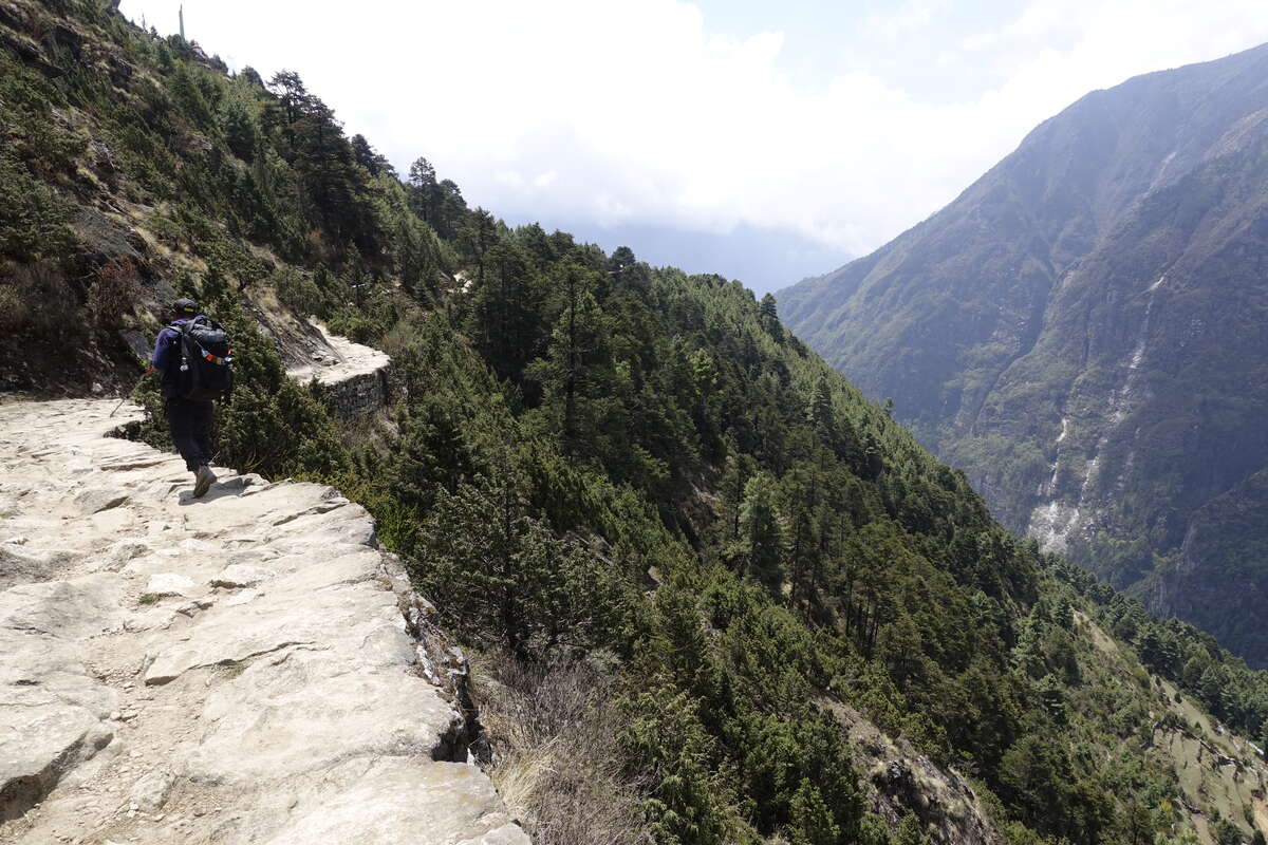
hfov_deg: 73.7
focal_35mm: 24
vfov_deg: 53.1
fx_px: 845
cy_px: 422
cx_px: 634
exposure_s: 1/400
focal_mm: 8.8
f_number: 5.6
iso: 125
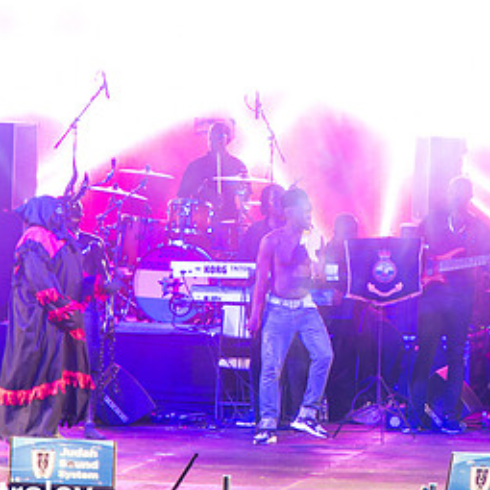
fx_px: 8360
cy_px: 181
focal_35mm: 522
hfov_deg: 3.4
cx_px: 478
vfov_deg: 3.4
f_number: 5.6
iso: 2500
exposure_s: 1/60
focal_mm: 270
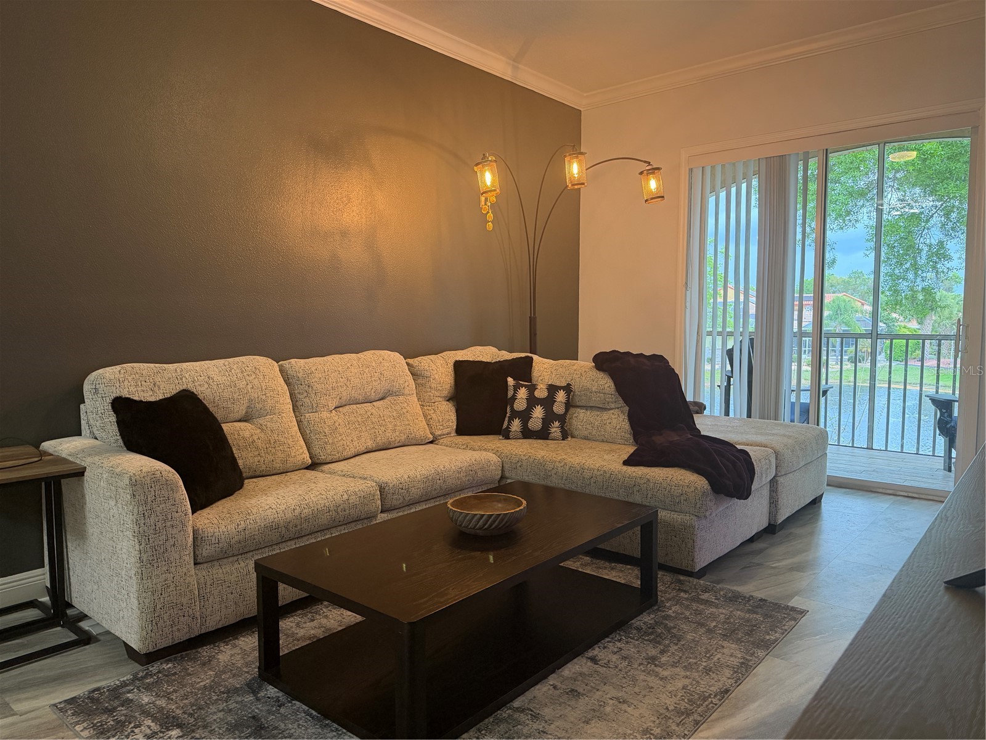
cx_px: 493
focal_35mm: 24
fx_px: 684
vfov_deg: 56.8
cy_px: 370
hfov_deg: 71.6
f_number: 1.78
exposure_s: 1/120
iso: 400
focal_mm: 6.76
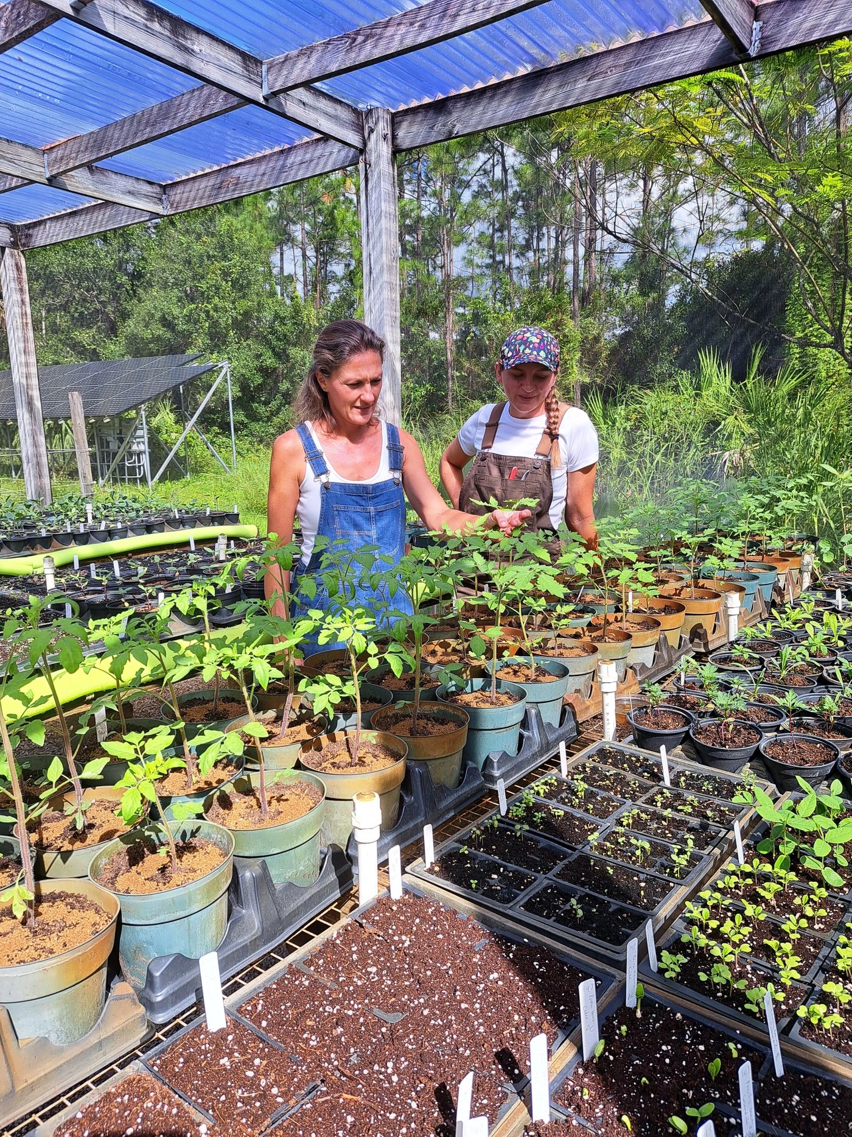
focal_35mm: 24
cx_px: 426
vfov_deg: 71.6
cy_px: 568
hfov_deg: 56.8
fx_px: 788
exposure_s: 1/449
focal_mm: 5.23
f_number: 1.8
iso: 50
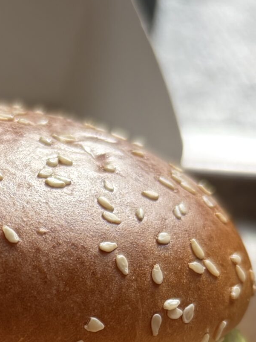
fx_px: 819
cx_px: -43
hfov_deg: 17.1
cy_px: 417
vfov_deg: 21.7
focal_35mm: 83
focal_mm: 5.96
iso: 64
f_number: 1.6
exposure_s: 1/543
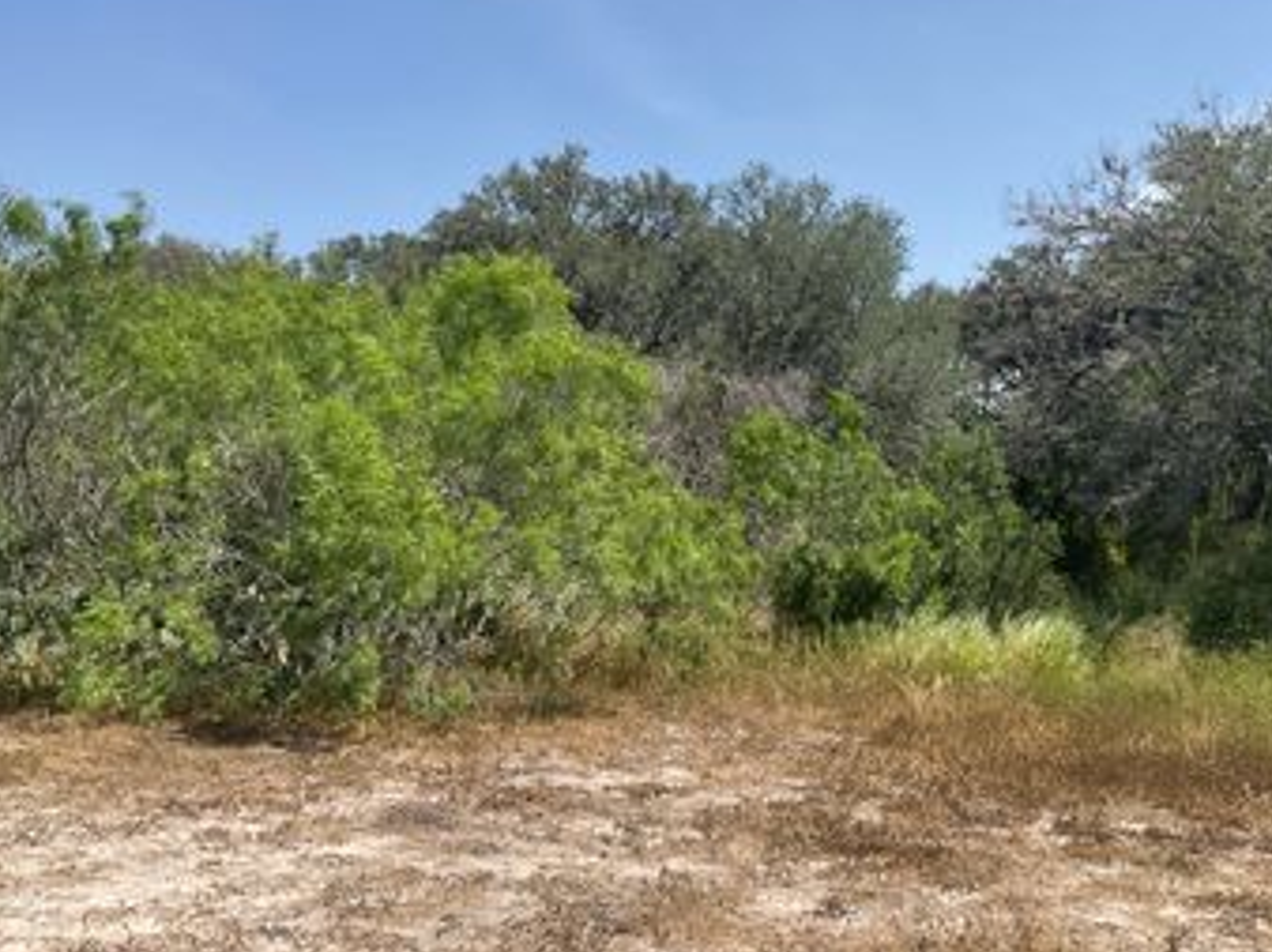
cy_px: 371
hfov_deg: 50.0
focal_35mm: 37
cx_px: 736
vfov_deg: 38.4
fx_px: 1359
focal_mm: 3
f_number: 1.8
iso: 16
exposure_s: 1/1786
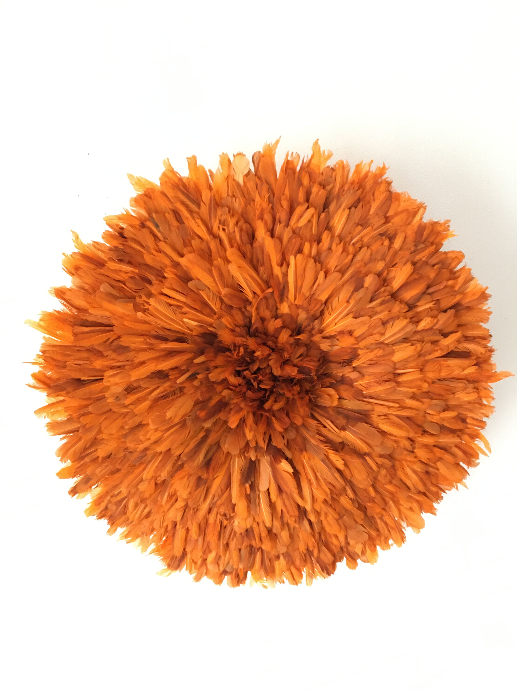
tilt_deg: -7.4
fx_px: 577
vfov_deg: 61.7
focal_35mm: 29
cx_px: 258
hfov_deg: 48.2
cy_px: 345
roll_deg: +1.9
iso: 80
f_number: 2.2
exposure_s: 1/10
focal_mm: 4.15
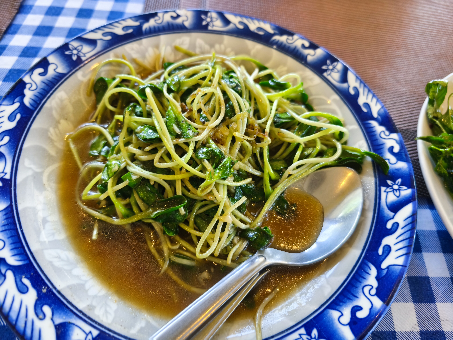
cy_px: 170
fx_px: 301
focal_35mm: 23
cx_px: 226
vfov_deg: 58.9
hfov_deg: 73.9
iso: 320
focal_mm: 5.35
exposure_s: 1/50
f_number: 1.7
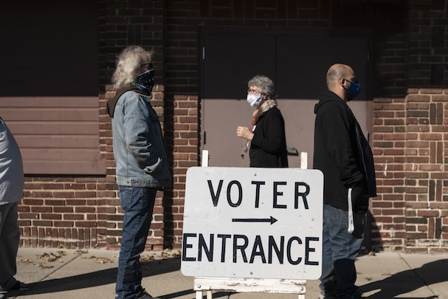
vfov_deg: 23.0
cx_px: 286
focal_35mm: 59
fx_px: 734
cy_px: 182
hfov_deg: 33.7
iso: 100
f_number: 2.2
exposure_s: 1/6400
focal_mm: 35
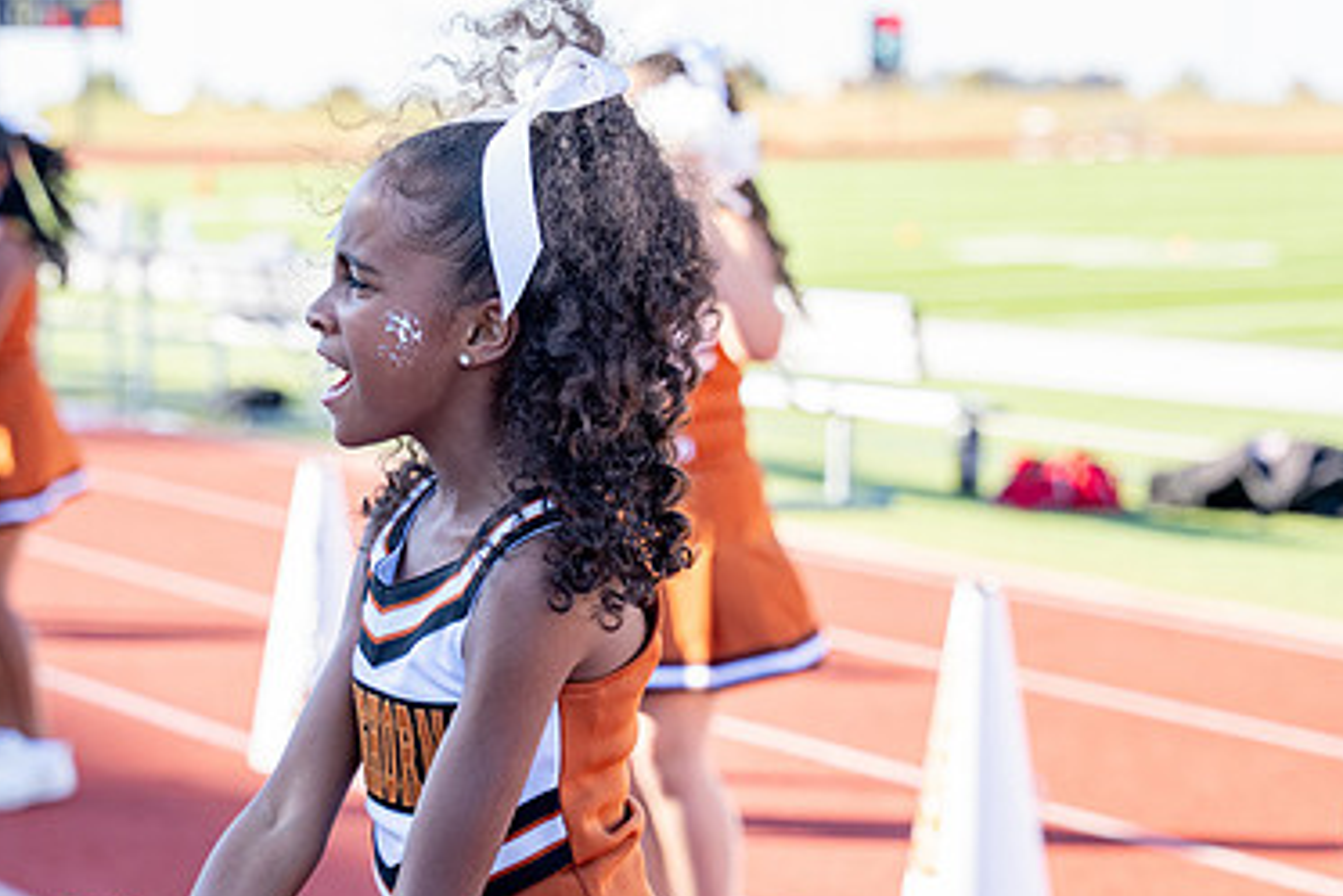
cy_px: 494
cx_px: 620
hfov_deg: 17.8
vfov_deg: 11.9
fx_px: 4292
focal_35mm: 115
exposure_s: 1/800
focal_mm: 56.2
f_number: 2.8
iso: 250
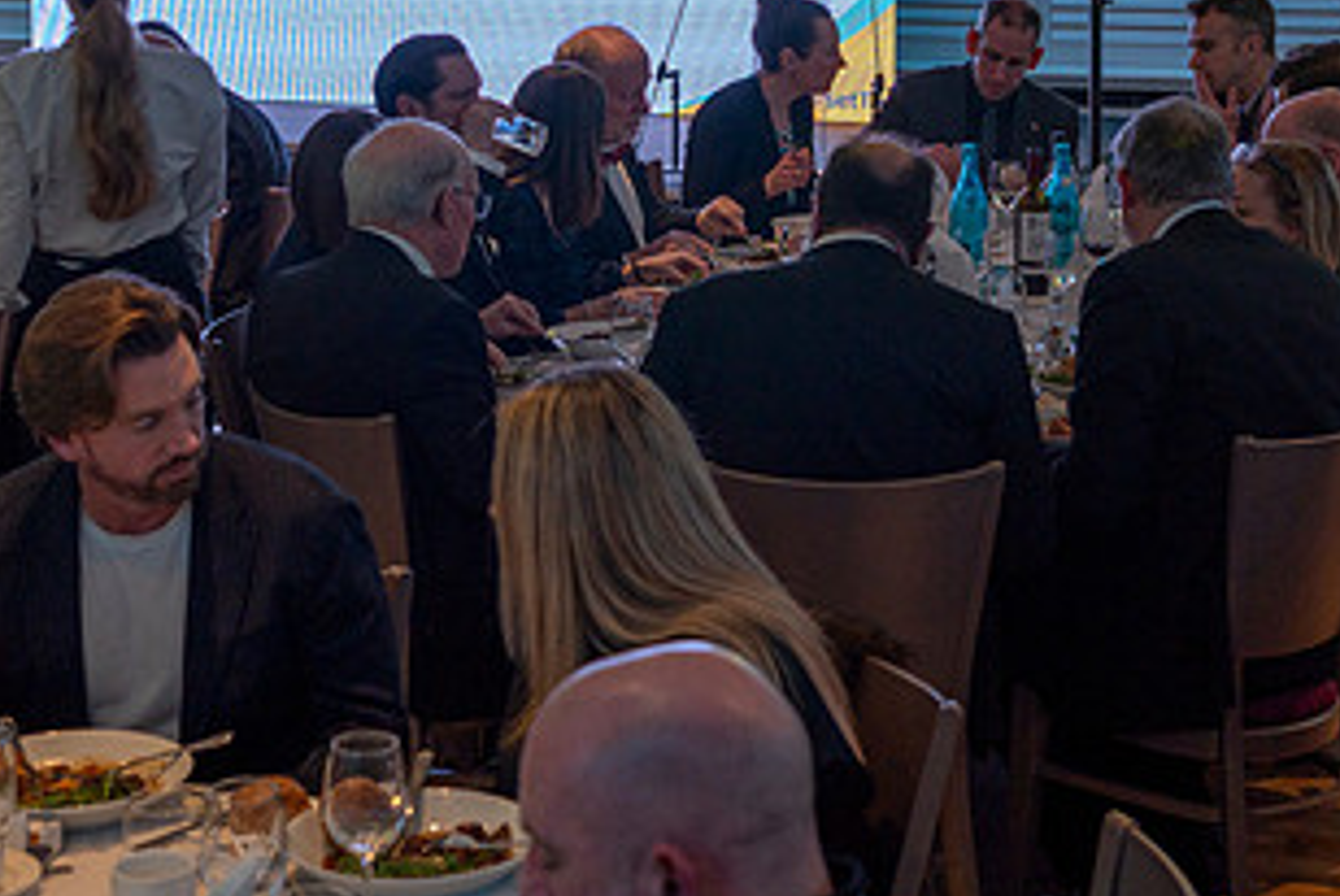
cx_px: 670
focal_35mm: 82
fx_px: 3055
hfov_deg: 24.7
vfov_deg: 16.4
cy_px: 19
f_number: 4.5
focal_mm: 35
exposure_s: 1/60
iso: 125
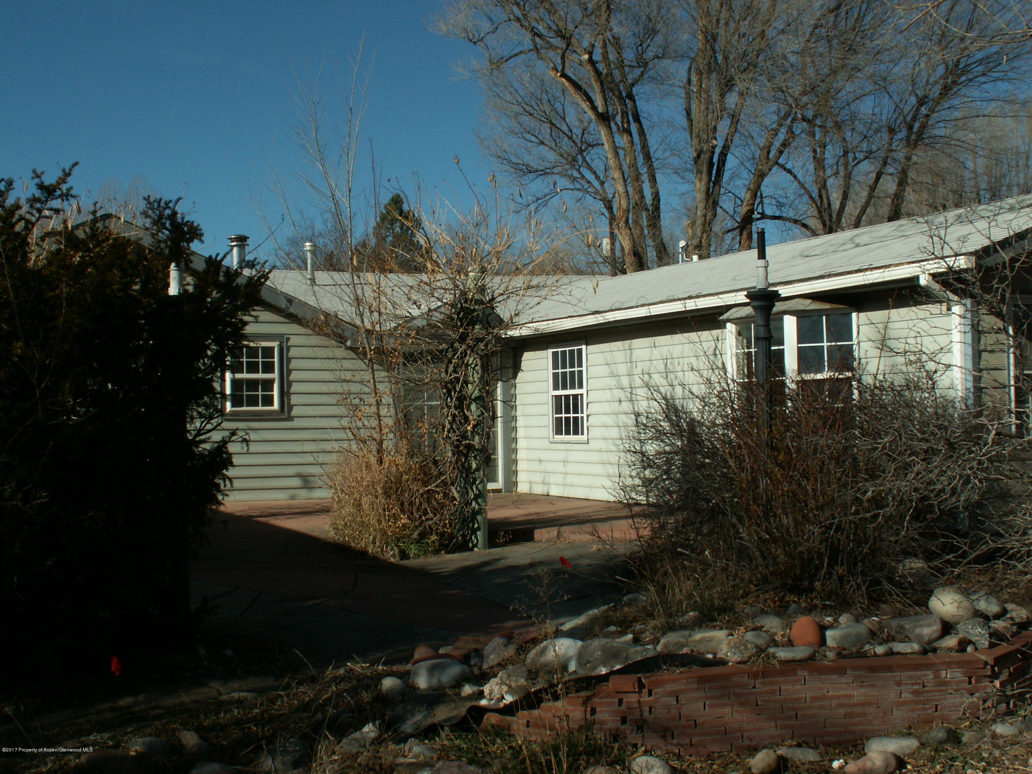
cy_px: 387
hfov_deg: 43.9
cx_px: 516
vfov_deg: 33.6
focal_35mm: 43
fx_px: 1282
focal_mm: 7.22
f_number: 8
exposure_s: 1/250
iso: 50
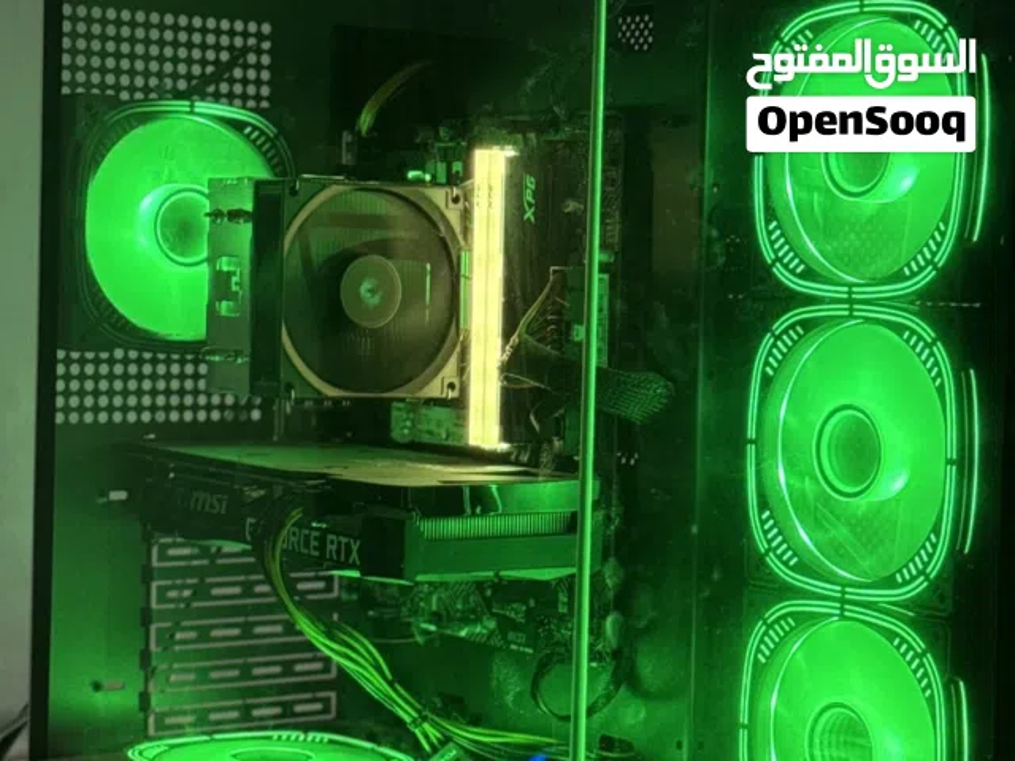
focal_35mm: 48
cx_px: 508
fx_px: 1407
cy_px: 380
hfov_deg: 39.7
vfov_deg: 30.3
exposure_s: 1/30
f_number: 1.78
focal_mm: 6.76
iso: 640
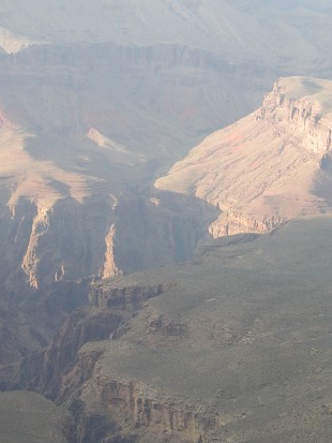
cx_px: 81
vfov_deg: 10.6
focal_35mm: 186
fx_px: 2377
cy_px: 239
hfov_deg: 8.0
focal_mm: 25.4
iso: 50
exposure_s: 1/120
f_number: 3.6
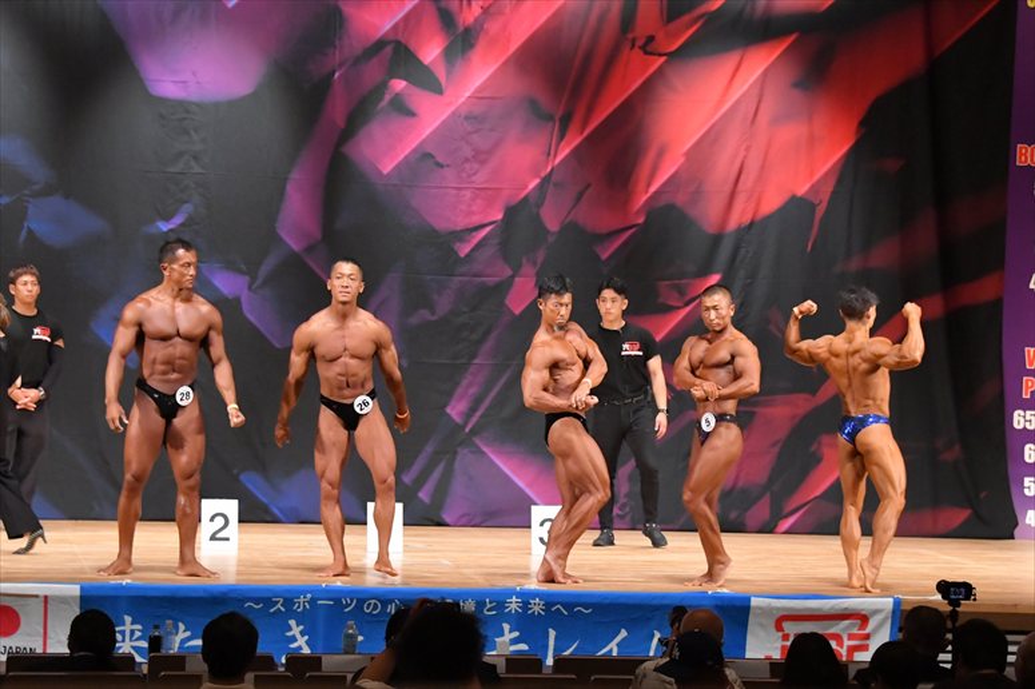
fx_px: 3879
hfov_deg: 15.2
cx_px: 518
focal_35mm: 135
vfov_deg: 10.2
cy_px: 344
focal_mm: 90
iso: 8000
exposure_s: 1/400
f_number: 5.6
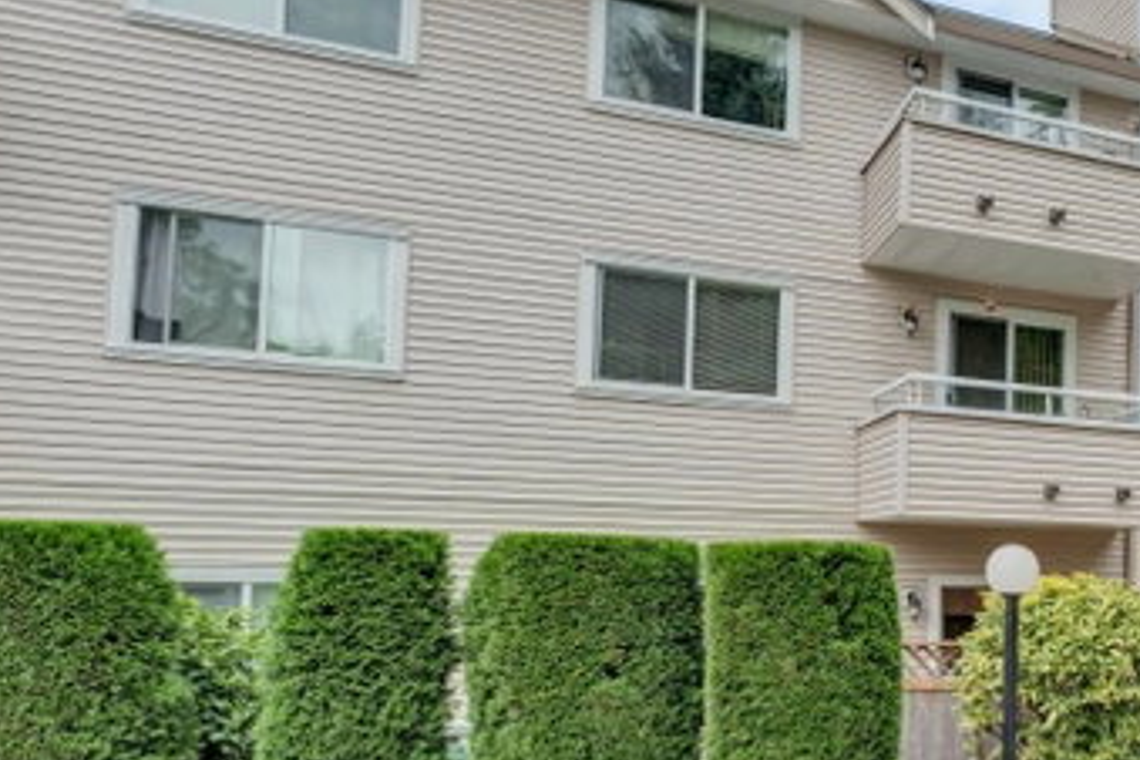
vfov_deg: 39.5
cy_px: 506
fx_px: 1045
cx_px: 1113
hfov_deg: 48.3
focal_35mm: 33
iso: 400
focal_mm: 14
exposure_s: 1/250
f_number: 8
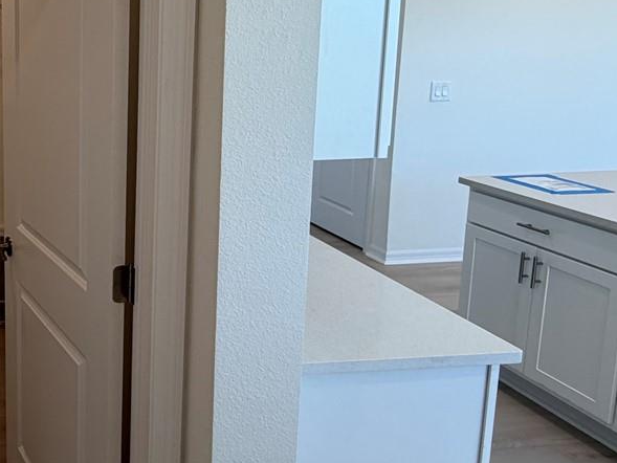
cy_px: 129
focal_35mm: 38
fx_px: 677
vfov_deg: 37.0
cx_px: -43
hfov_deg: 40.6
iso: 64
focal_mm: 2.22
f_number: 2.2
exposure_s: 1/120
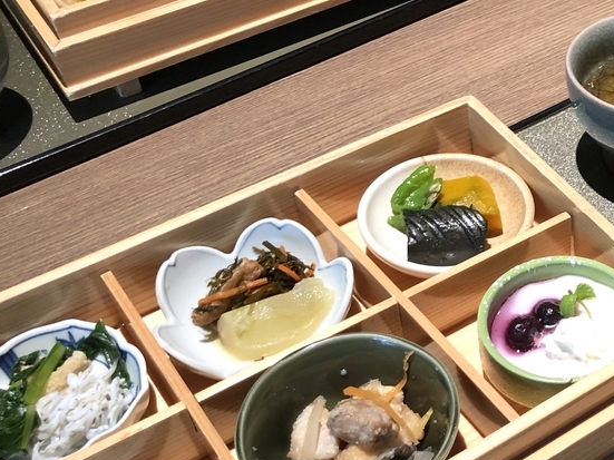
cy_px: 234
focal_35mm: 61
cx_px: 625
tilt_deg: -45.8
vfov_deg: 24.0
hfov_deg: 29.4
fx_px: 1082
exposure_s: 1/17
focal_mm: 4
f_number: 1.8
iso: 40
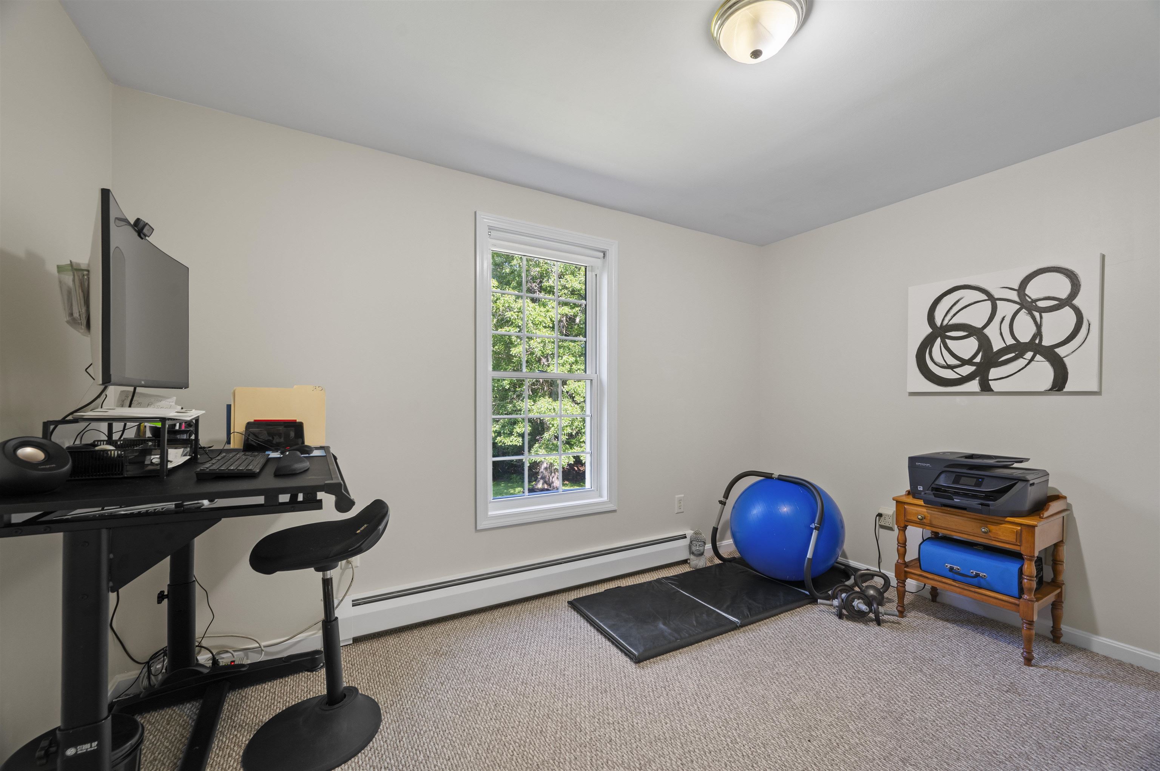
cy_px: 386
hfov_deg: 104.3
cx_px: 580
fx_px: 451
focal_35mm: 14
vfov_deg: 81.1
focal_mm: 14
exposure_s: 2
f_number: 7.1
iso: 250
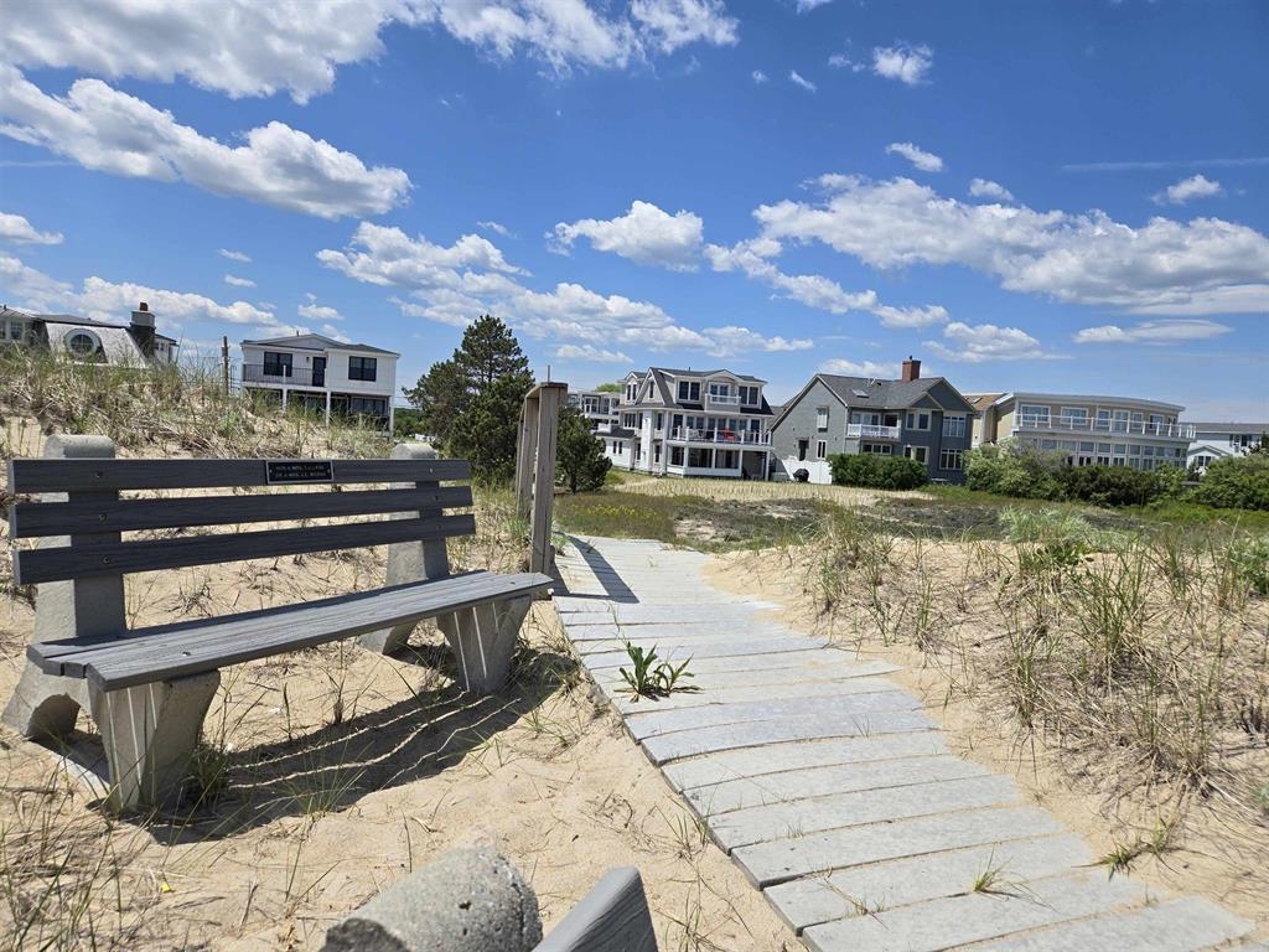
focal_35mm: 23
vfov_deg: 58.9
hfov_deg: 73.9
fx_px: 843
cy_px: 476
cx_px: 634
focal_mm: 5.4
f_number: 1.8
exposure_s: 1/3229
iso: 25
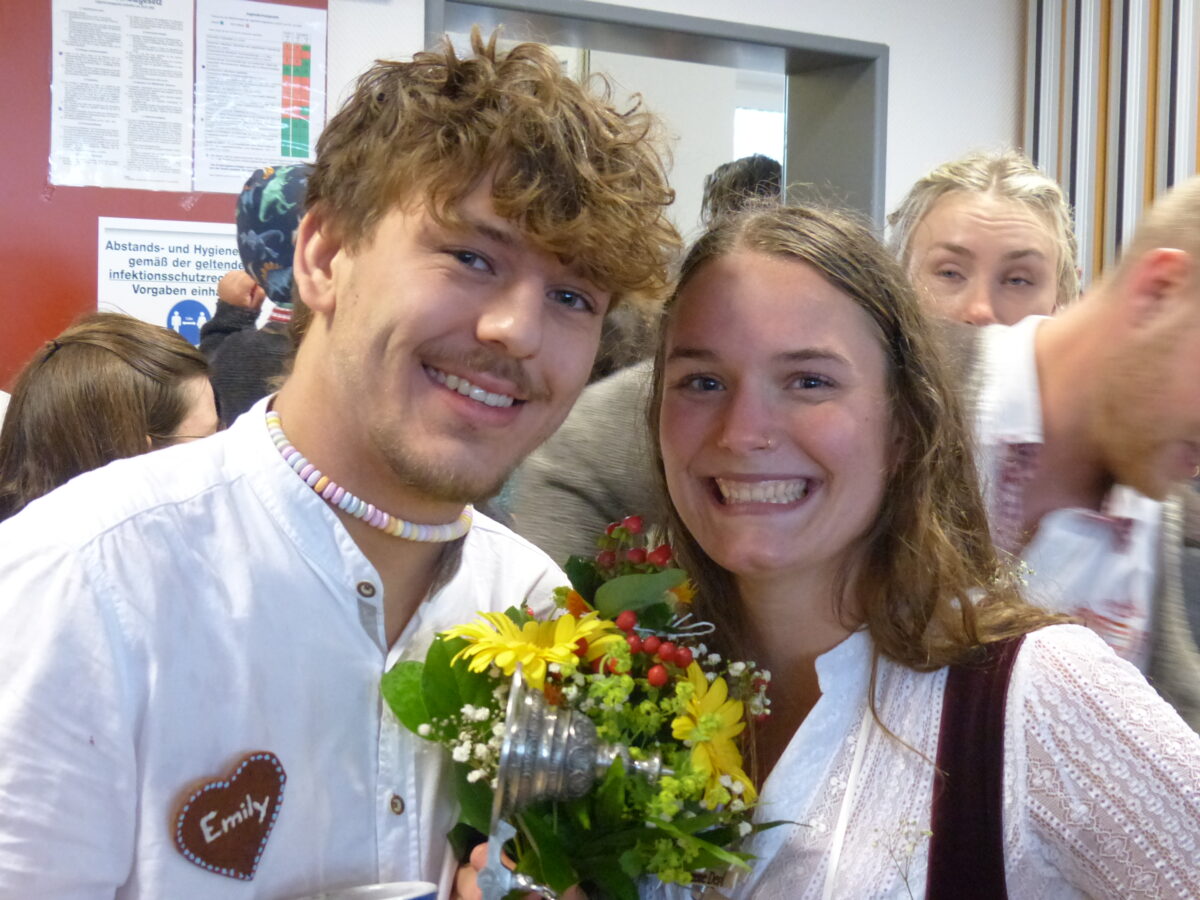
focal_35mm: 50
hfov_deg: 38.2
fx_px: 1733
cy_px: 450
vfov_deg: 29.1
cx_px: 600
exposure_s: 1/40
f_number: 2.8
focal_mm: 9.1
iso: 800
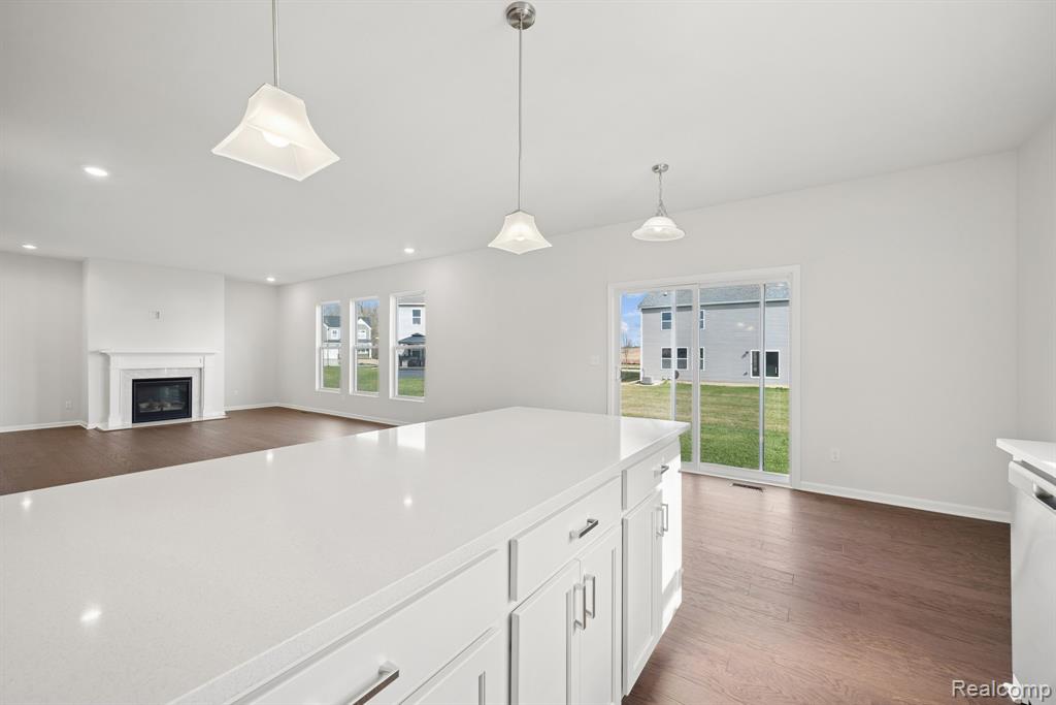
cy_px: 352
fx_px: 411
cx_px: 528
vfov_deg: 81.2
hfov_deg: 104.2
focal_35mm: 14
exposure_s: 1/2
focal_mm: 14
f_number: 9
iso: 64
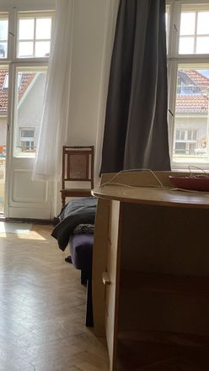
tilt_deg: -4.6
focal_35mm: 46
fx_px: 453
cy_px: 184
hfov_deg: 24.2
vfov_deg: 44.6
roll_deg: -1.6
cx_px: -22
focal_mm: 3.3
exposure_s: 1/159
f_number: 2.4
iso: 25
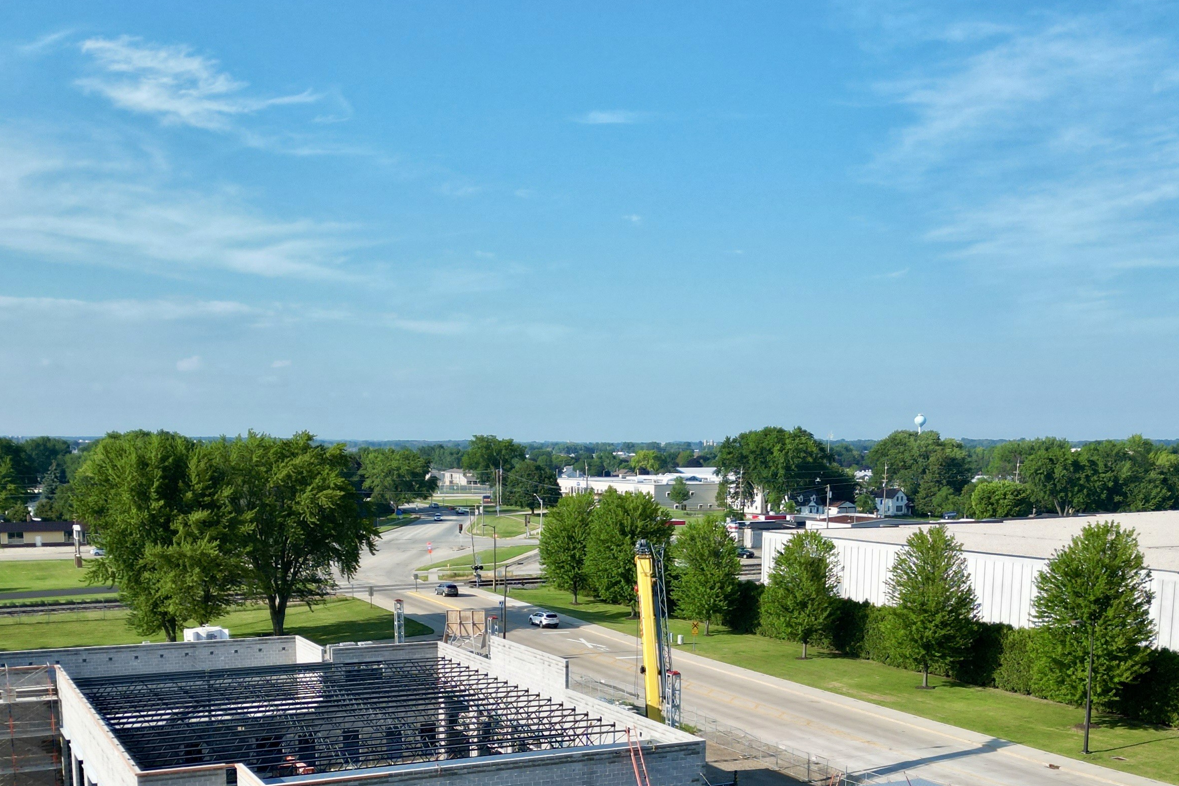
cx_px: 594
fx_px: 1408
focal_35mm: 43
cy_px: 701
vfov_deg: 29.9
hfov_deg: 45.4
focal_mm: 6.72
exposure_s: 1/2000
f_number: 1.7
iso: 100
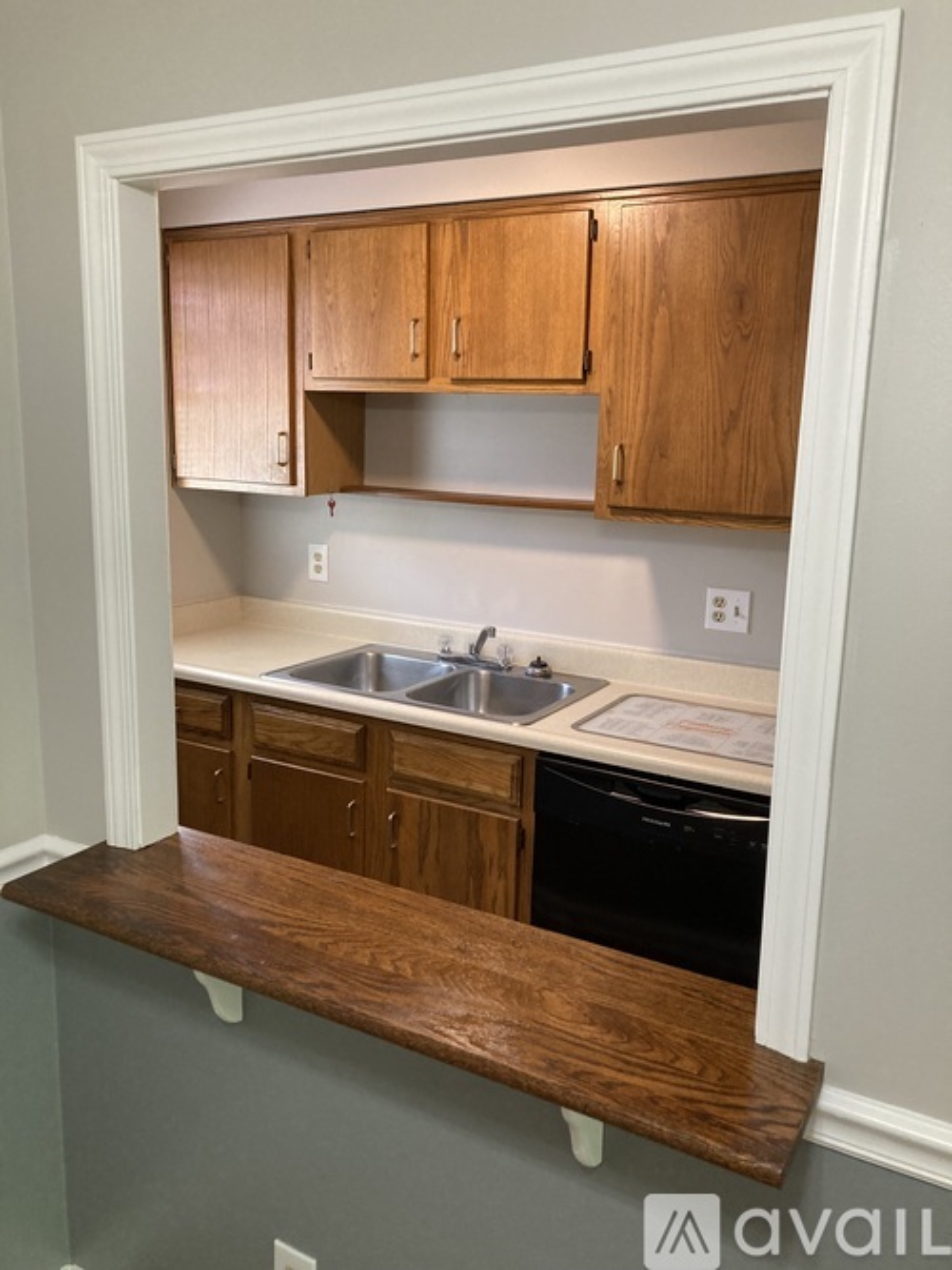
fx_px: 1027
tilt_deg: -10.7
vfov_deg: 63.5
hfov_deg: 49.7
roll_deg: -0.6
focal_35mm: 28
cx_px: 476
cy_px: 635
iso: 200
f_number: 1.8
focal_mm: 3.99
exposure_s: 1/60
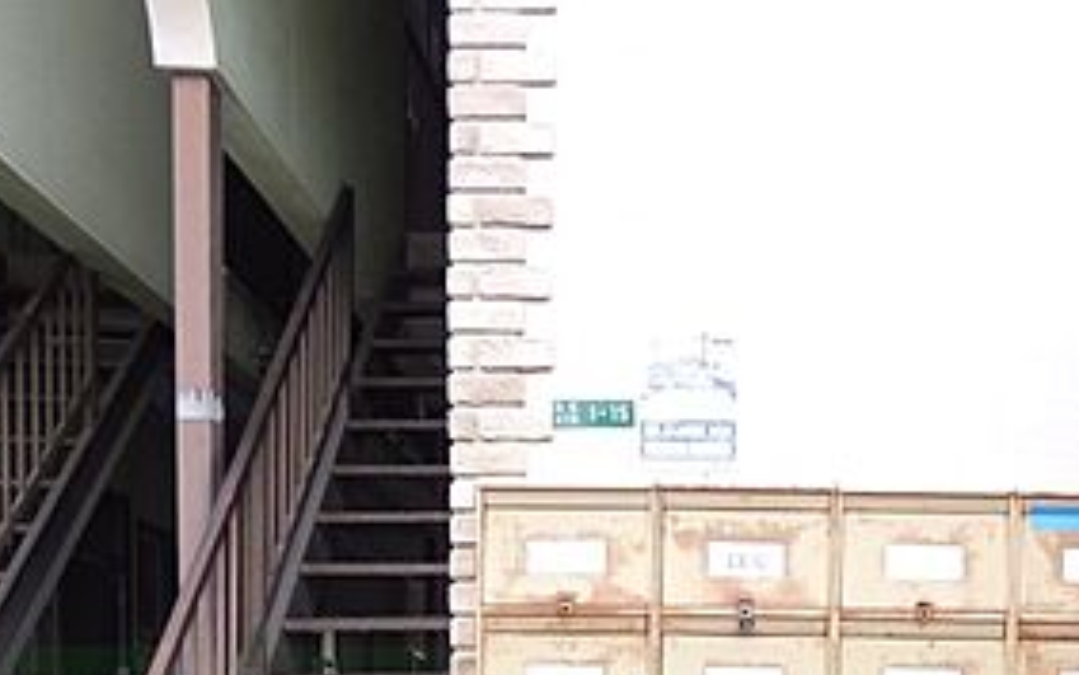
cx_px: 740
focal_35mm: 48
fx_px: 1412
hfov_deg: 41.2
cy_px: 911
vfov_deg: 23.3
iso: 100
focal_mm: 3.58
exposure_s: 1/200
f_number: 2.8
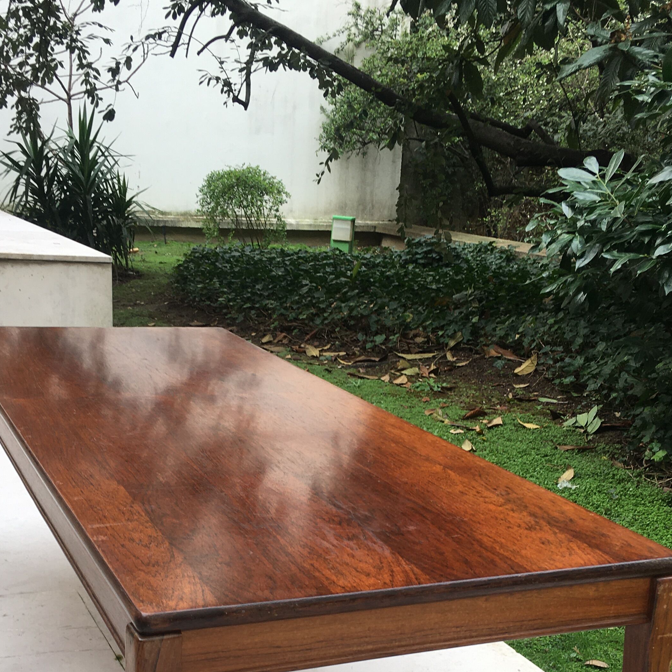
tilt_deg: -14.8
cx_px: 322
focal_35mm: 49
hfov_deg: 34.7
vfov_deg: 33.9
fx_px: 1076
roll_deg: -3.5
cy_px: 515
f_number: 2.2
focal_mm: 4.15
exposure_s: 1/121
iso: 25
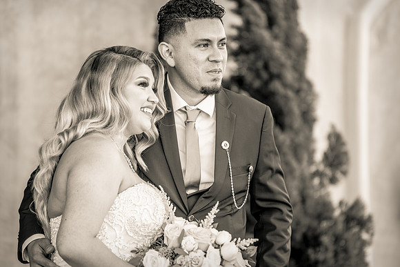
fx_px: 2000
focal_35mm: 180
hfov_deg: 11.4
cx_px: 200
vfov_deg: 7.6
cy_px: 134
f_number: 2.8
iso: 80
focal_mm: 180
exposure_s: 1/160
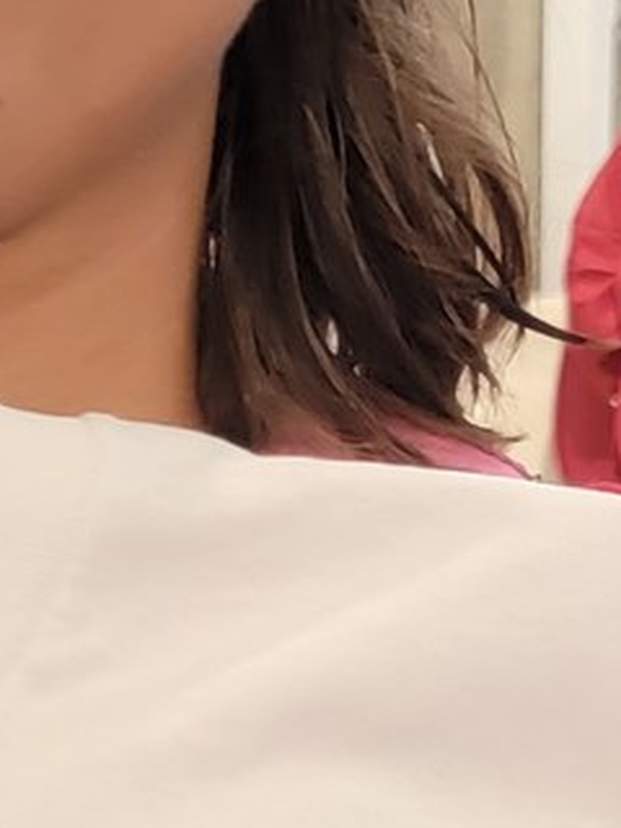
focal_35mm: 180
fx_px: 4306
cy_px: 1384
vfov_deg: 10.5
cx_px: 96
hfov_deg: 8.2
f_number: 1.8
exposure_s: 1/40
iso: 320
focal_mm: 6.7
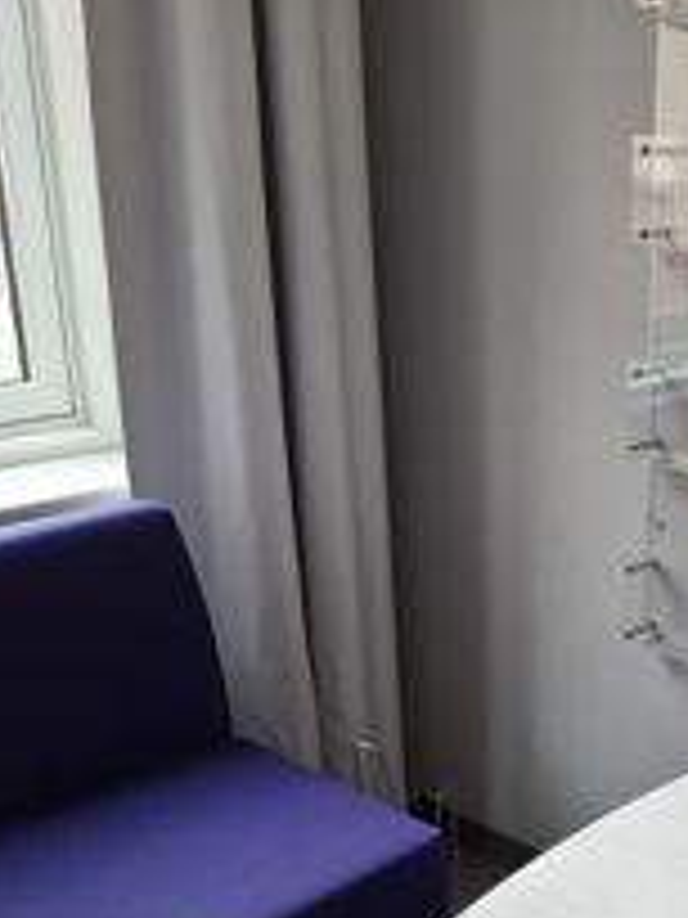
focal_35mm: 49
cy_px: 644
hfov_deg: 28.4
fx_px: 1299
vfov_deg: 38.3
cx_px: 630
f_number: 1.8
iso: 125
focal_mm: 4.69
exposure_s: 1/100
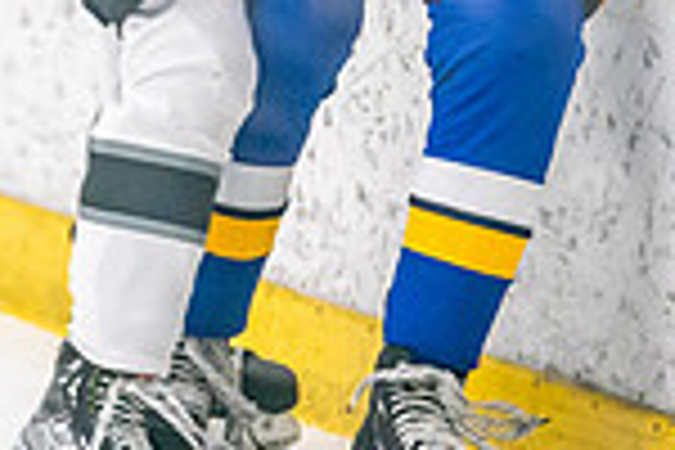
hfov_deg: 4.3
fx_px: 8887
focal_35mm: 474
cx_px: 429
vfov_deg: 2.9
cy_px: -390
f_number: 2.8
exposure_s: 1/1250
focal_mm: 105
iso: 3200
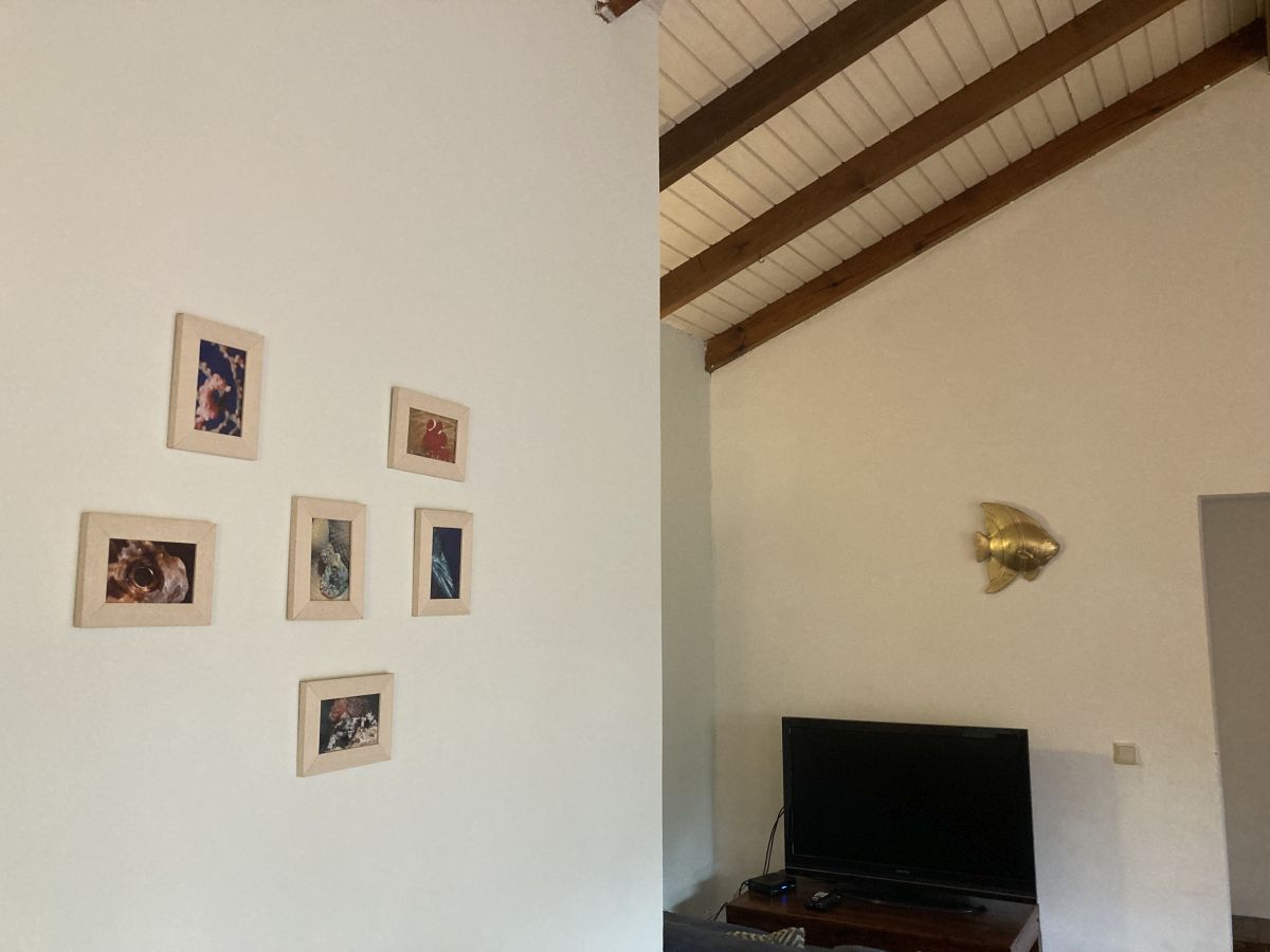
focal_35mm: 28
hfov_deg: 63.4
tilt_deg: +6.4
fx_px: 1027
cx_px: 635
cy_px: 476
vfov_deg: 49.7
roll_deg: -0.4
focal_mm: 3.99
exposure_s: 1/50
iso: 320
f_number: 1.8
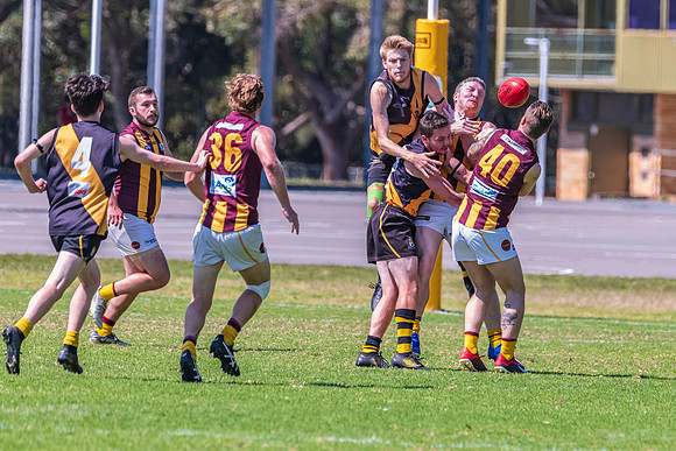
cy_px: 247
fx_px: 12445
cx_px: 498
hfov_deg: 3.1
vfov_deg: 2.1
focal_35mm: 663
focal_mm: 450
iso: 800
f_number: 8
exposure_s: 1/1250
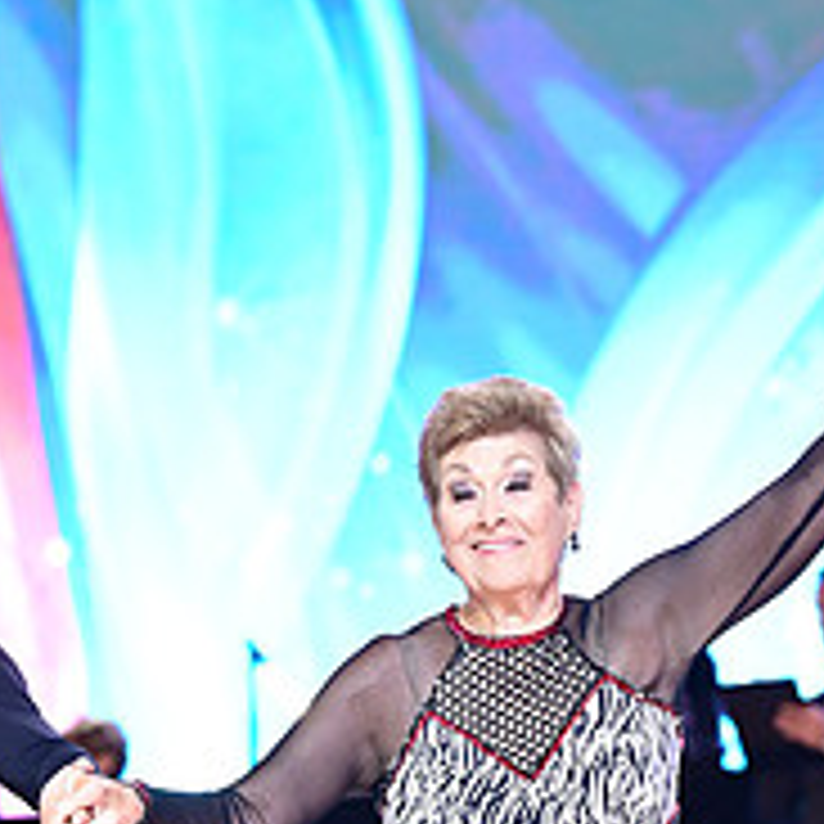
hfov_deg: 6.9
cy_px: 1153
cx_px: 207
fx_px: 6814
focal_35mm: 253
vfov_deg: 6.8
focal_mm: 94
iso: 2000
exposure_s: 1/250
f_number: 3.5
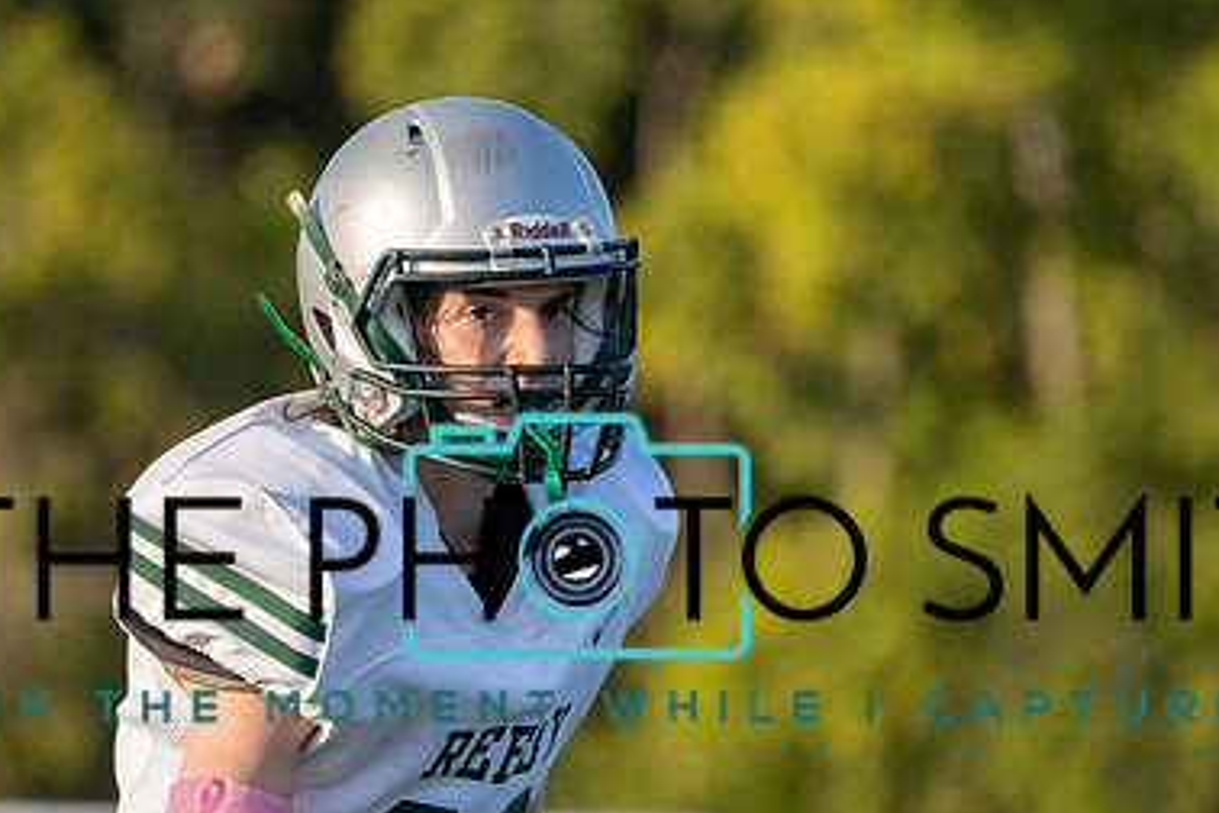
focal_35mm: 696
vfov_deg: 2.0
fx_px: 23565
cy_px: 501
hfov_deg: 3.0
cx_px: 512
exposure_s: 1/1250
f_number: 7.1
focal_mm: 400
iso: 800
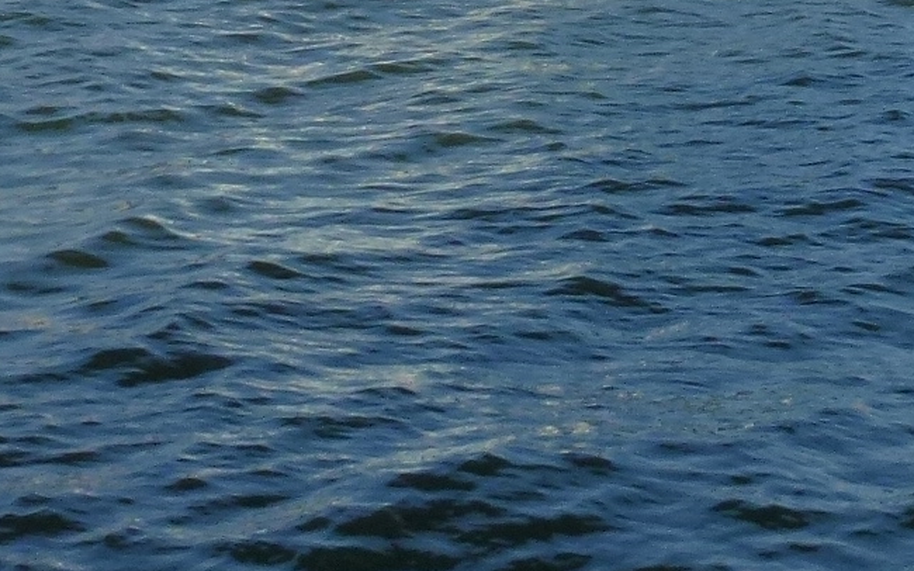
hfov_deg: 10.8
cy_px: -498
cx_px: 1330
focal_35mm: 188
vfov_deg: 6.8
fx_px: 4682
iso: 160
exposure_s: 1/1000
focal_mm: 8
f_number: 4
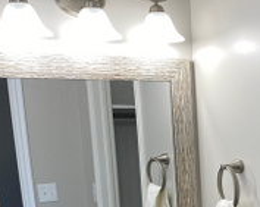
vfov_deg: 20.3
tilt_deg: -13.1
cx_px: 238
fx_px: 530
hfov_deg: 26.6
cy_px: 267
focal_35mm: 69
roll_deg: +1.7
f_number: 1.8
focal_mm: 4.25
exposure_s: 1/120
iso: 40
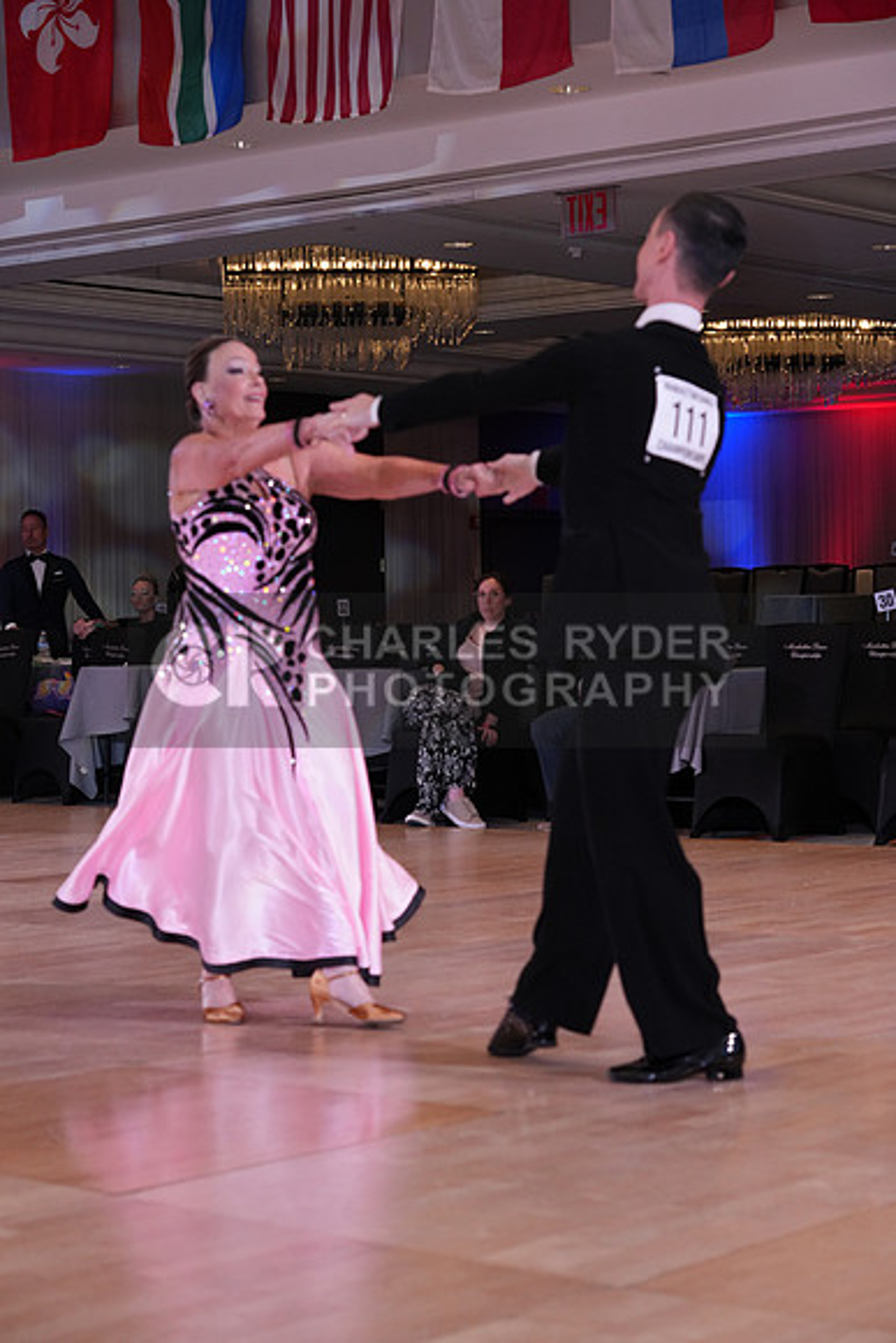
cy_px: 672
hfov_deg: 18.7
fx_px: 2723
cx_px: 448
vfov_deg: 27.7
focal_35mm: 73
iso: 2000
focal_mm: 73
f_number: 5.6
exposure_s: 1/200
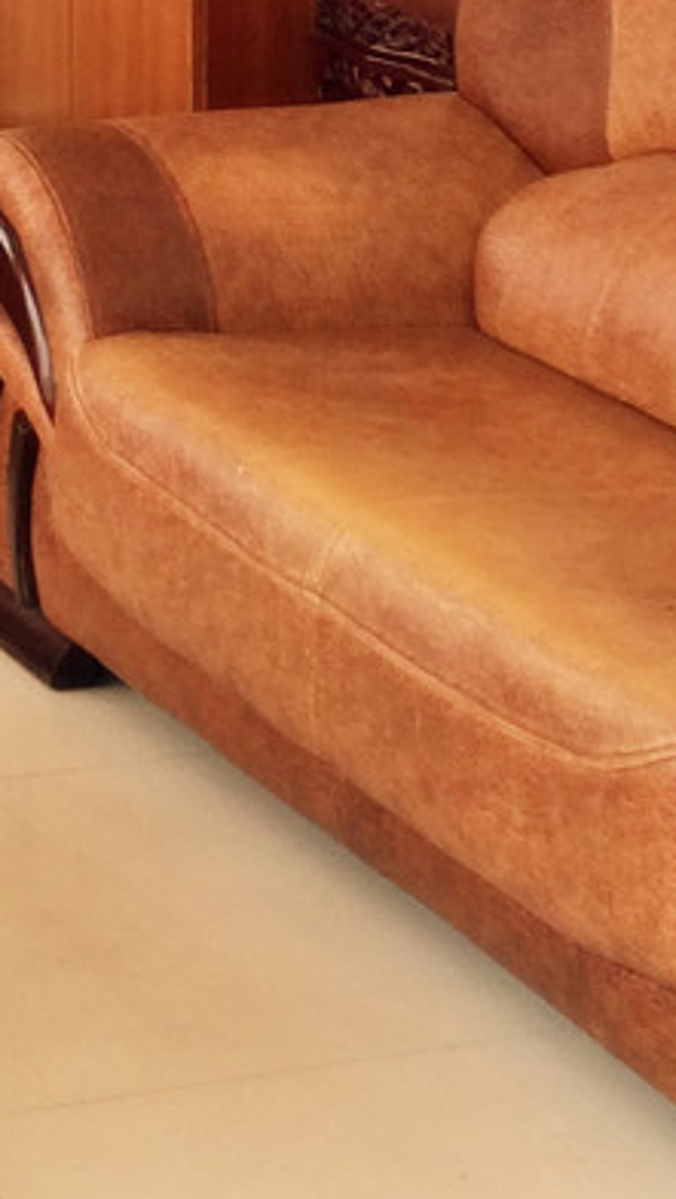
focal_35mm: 134
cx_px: -14
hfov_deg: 9.0
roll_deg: -1.9
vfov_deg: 15.1
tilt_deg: -4.3
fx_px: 4263
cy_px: -457
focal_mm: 4.15
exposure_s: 1/50
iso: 40
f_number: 2.2
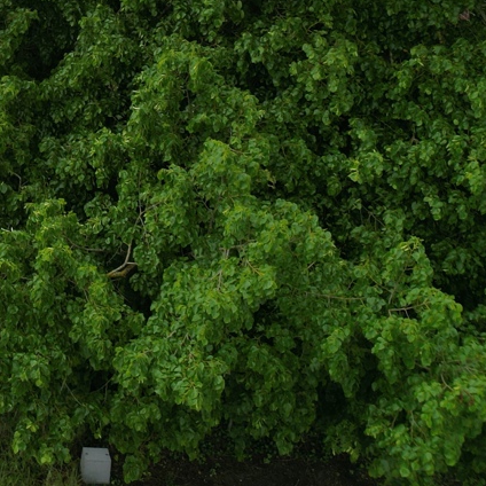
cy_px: -186
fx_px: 1271
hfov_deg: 18.1
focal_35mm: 80
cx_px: -335
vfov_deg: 19.5
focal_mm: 6.72
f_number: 1.7
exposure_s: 1/1500
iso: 100
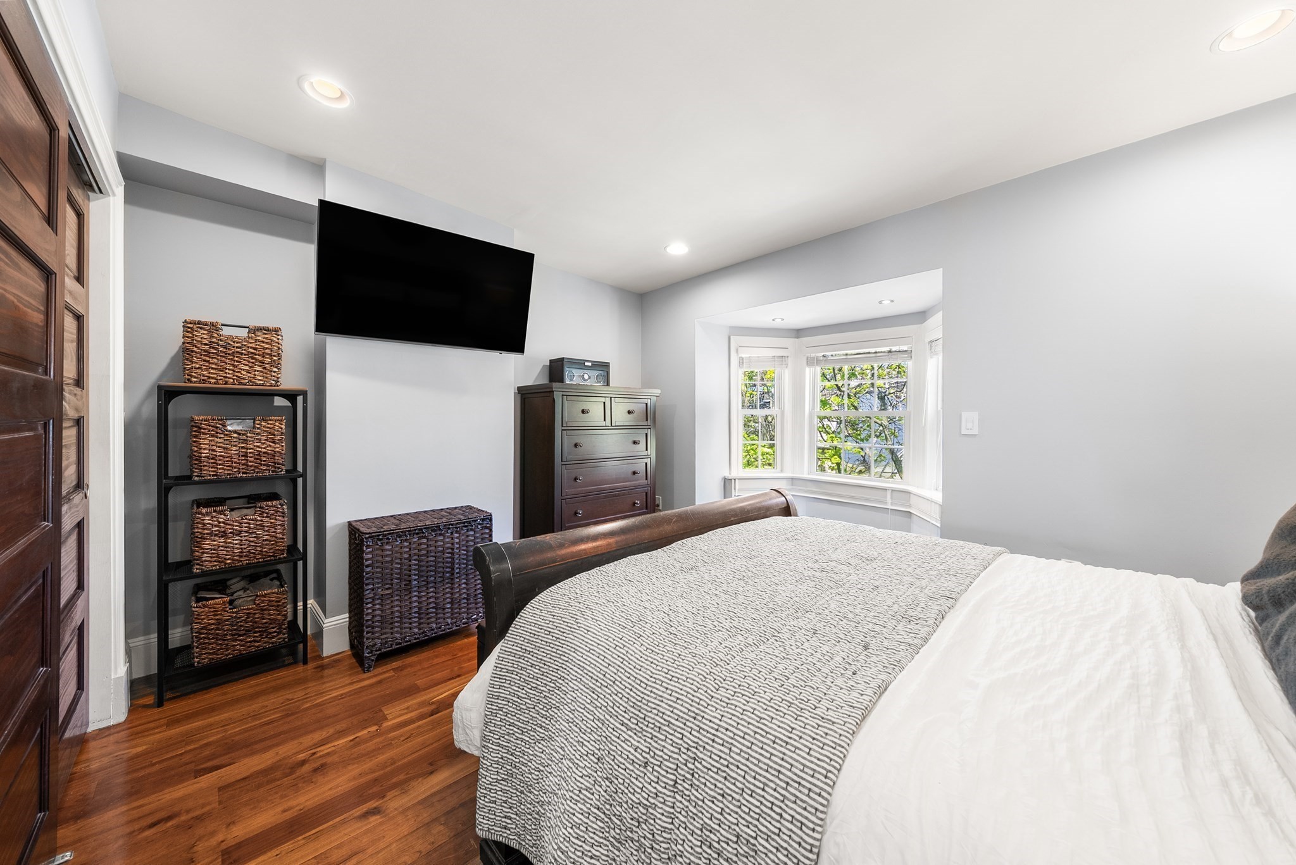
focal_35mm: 12
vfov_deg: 90.1
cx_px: 648
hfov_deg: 112.6
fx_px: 432
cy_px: 432
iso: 400
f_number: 8
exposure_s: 1/2
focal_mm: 12
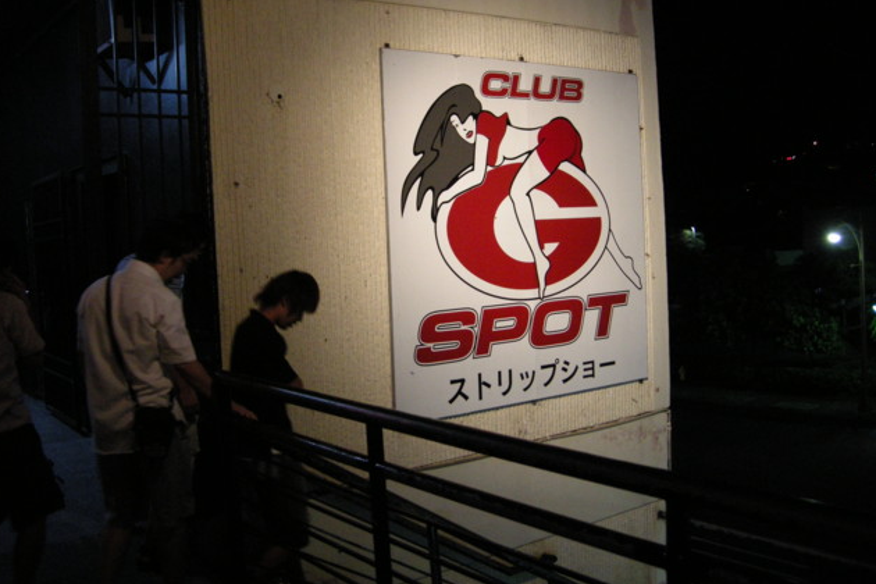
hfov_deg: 51.9
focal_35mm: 37
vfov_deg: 35.9
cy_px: 266
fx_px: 900
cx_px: 435
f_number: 2.7
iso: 400
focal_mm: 7.5
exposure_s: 1/20.3
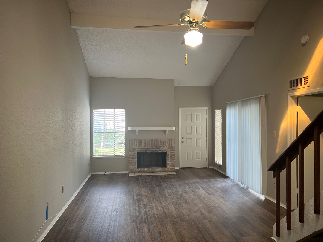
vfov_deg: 53.1
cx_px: 162
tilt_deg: +0.2
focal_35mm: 26
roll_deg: +1.2
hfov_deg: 67.3
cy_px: 121
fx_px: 243
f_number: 1.5
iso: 125
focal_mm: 5.7
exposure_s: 1/120
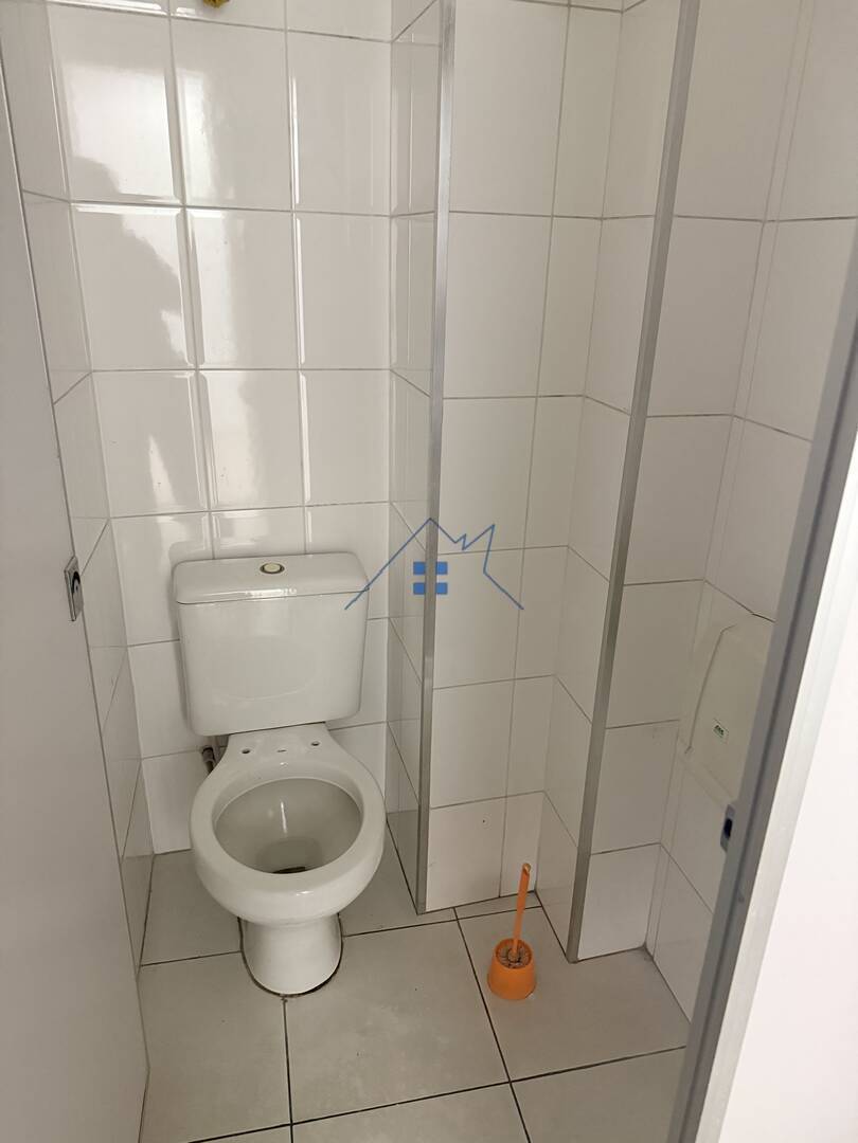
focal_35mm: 24
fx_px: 793
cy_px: 572
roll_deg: -1.6
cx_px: 429
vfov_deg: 71.6
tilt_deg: -20.3
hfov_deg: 56.8
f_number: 1.78
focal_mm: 6.76
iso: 800
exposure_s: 1/60
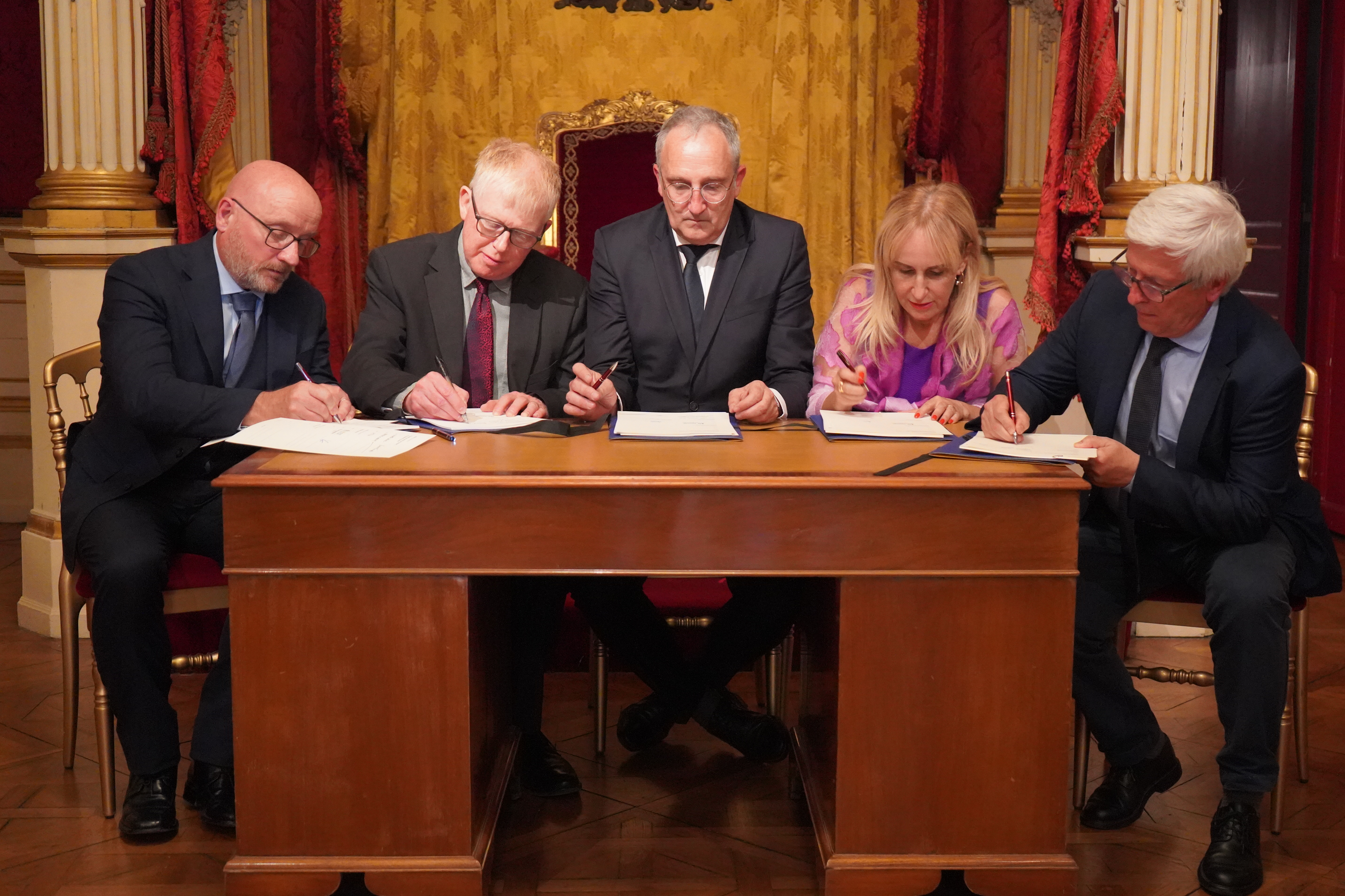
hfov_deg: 43.6
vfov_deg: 29.9
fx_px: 1681
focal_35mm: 45
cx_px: 703
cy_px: 429
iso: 12800
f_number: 4.5
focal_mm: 43
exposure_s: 1/100
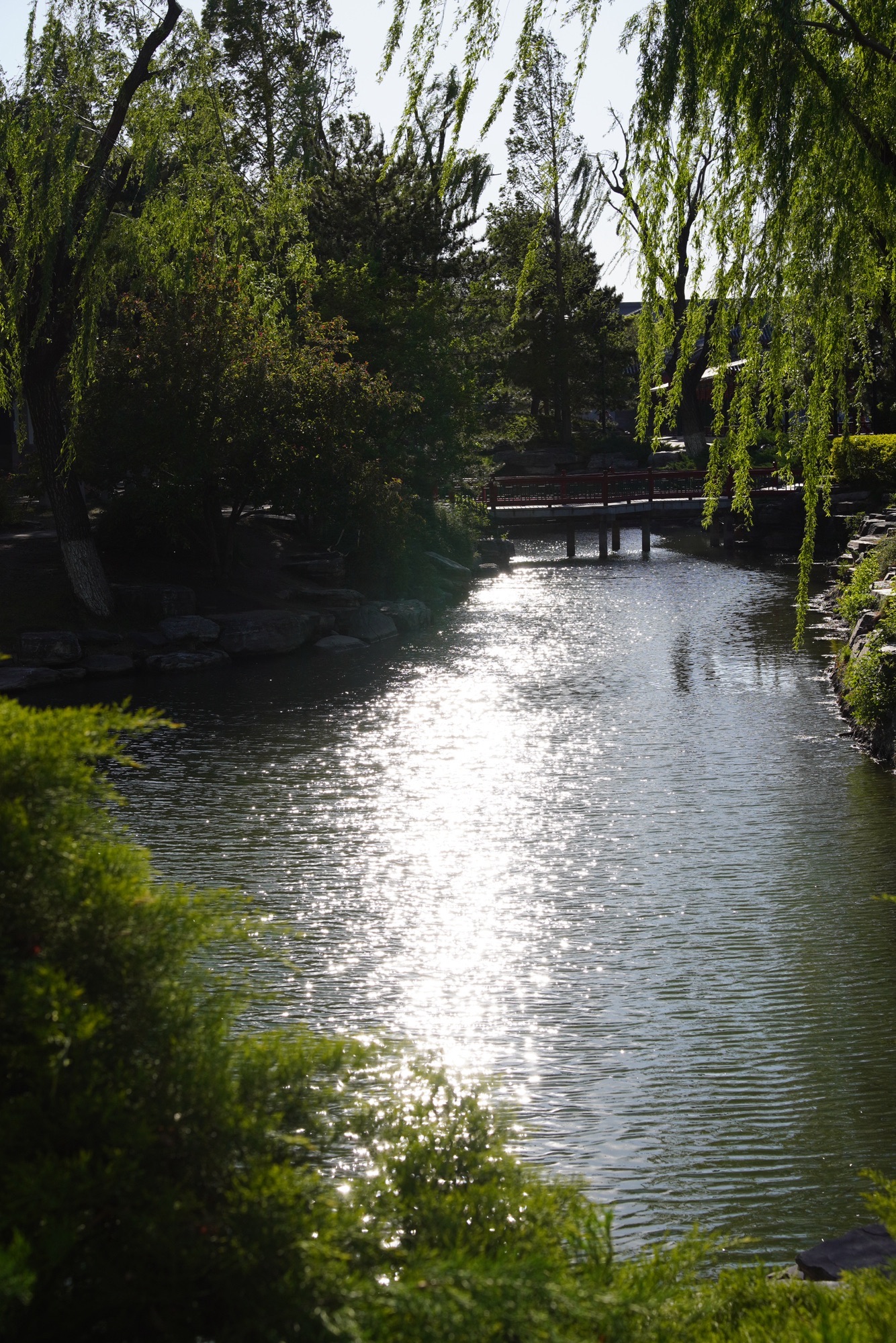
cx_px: 448
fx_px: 1959
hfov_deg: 25.8
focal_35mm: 52
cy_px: 672
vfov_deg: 37.8
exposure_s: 1/640
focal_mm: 35
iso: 100
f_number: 5
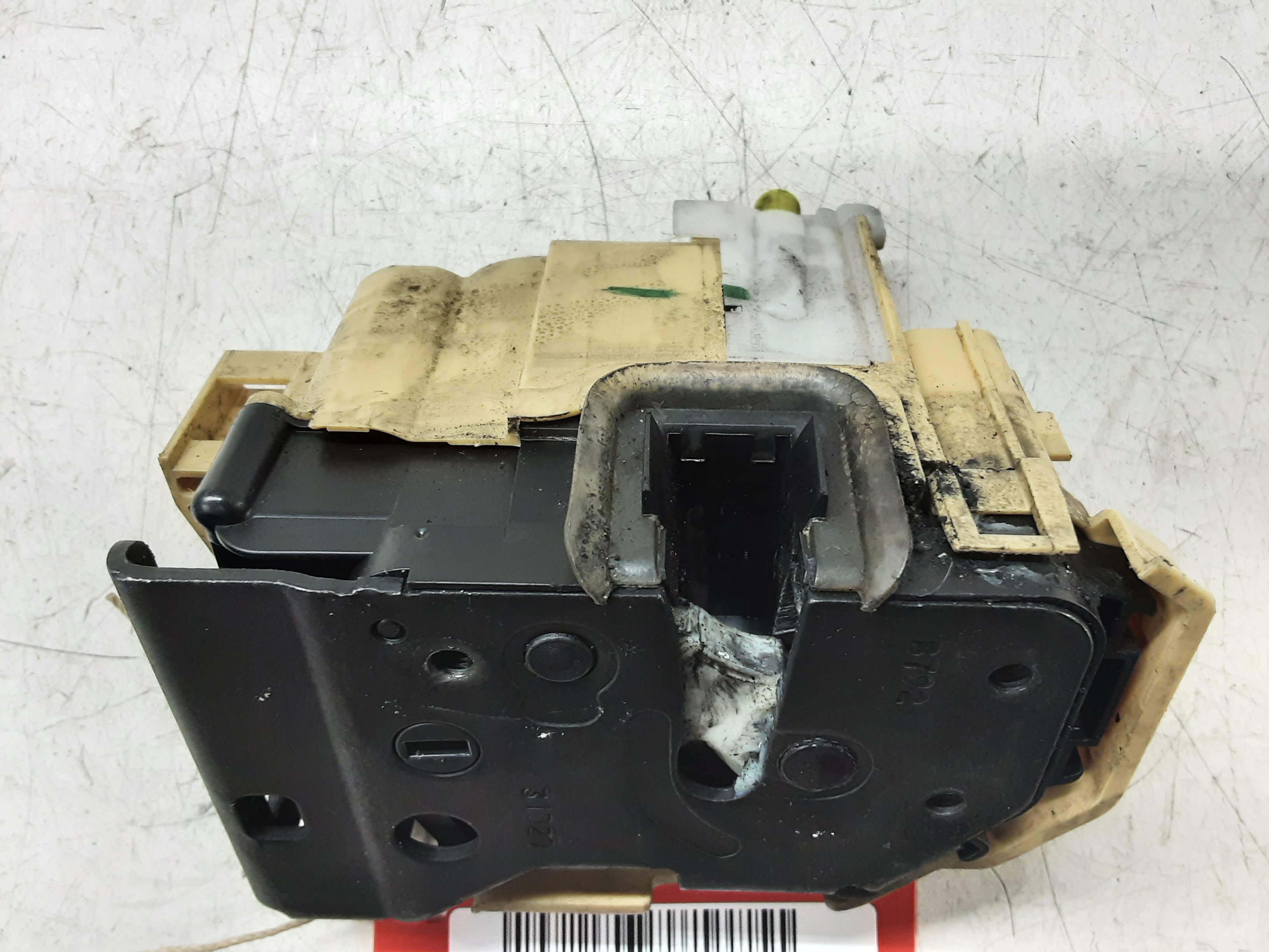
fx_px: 990
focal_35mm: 27
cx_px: 634
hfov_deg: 65.3
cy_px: 476
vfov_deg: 51.4
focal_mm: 2.91
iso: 160
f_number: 1.9
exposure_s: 1/50
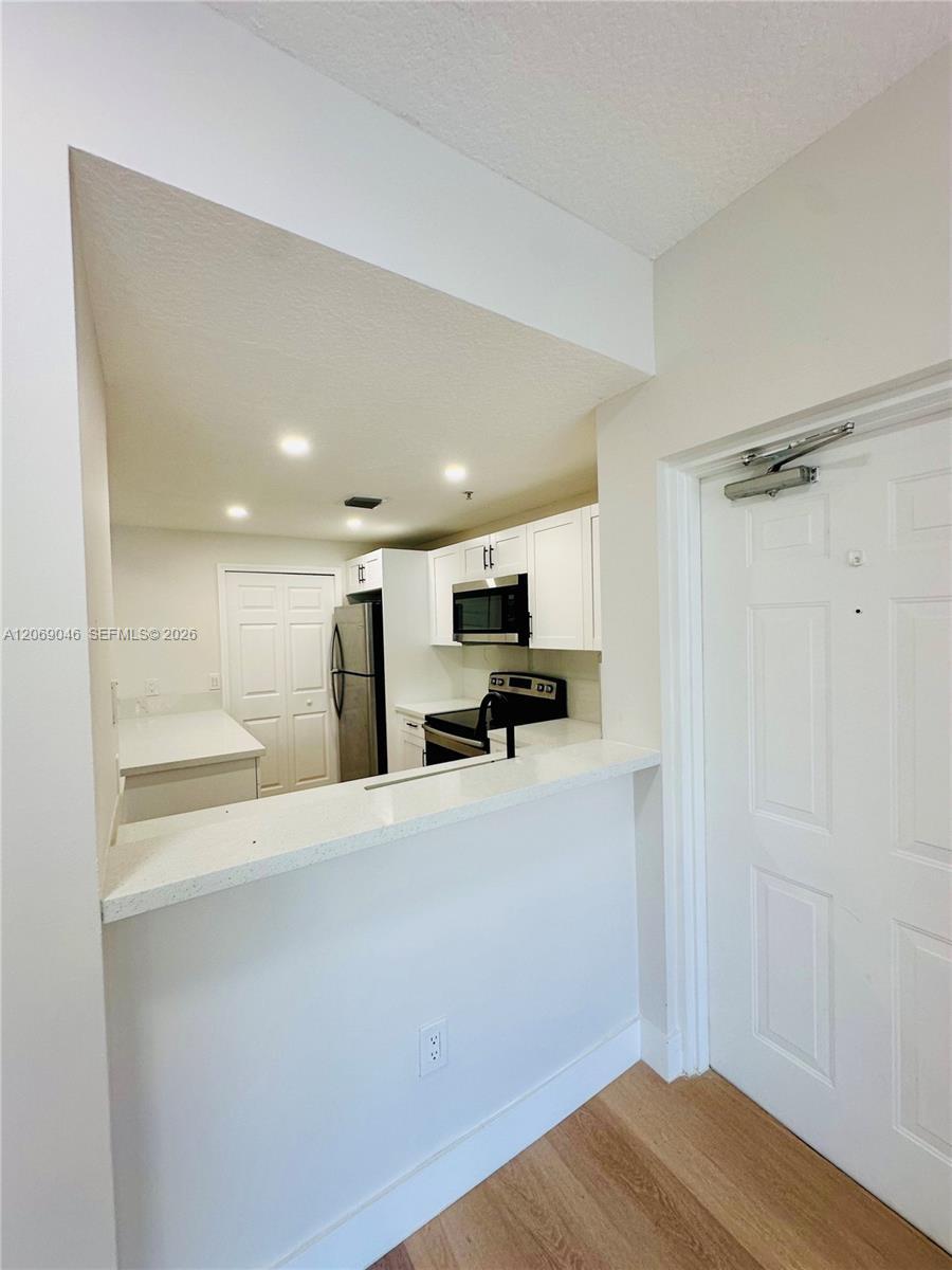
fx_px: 513
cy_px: 635
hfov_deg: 85.7
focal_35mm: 14
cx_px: 476
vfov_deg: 102.1
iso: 125
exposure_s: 1/120
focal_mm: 2.22
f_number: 2.2
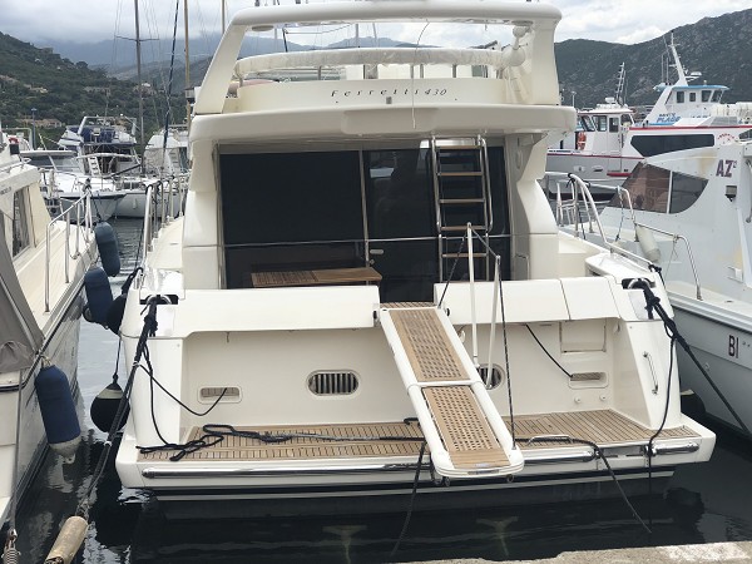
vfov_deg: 25.7
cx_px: 376
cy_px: 282
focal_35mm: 57
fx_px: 1238
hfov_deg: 33.8
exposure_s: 1/857
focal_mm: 6.6
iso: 20
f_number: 2.8
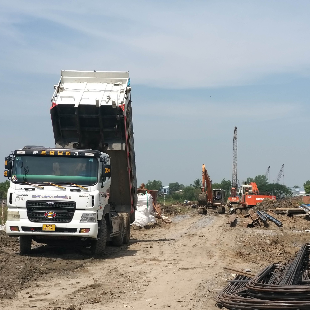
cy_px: 155
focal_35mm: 62
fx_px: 628
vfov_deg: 27.7
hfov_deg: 27.7
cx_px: 183
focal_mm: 5.54
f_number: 2.4
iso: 40
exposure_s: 1/1085
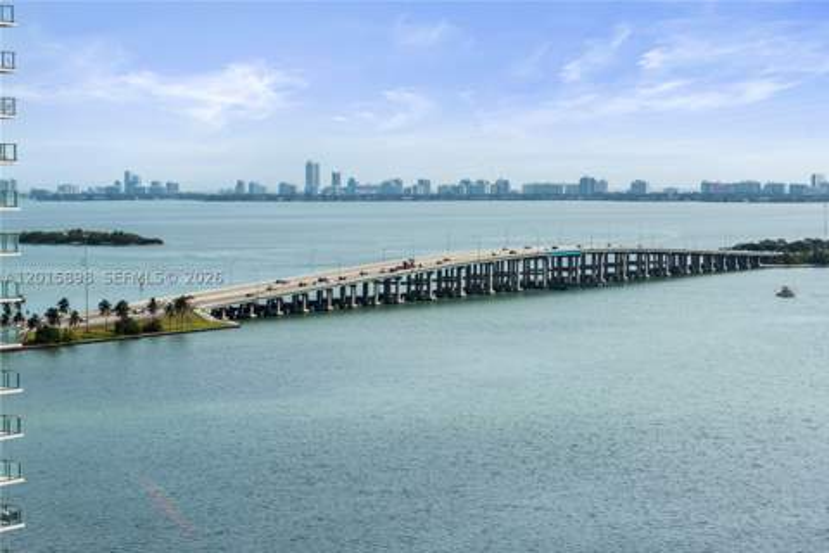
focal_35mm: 85
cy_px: 276
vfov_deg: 16.1
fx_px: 1957
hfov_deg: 23.9
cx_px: 414
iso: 100
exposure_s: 1/500
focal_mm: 85
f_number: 8
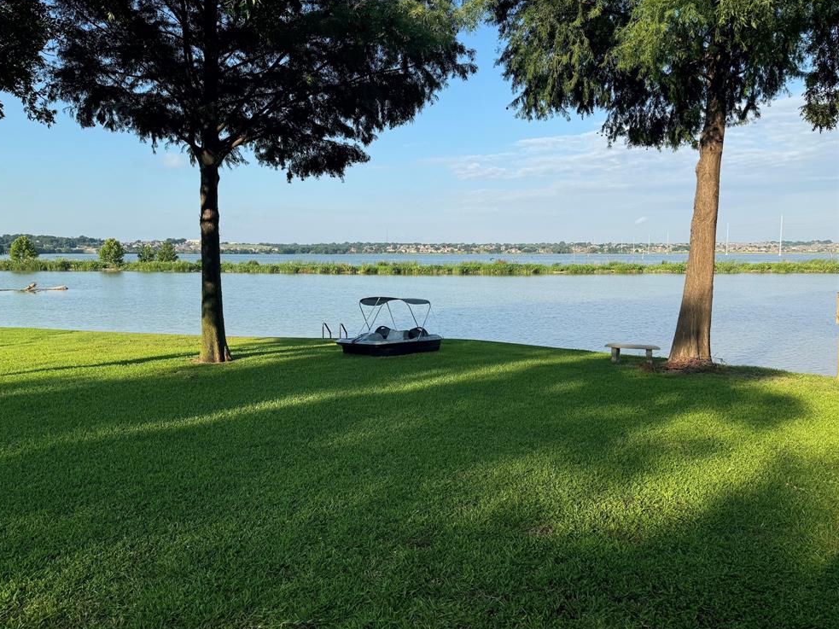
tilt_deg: -5.6
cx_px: 403
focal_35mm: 25
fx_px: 606
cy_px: 305
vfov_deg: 54.9
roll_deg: -0.4
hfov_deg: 69.4
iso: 80
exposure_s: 1/2833
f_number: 1.78
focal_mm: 6.76
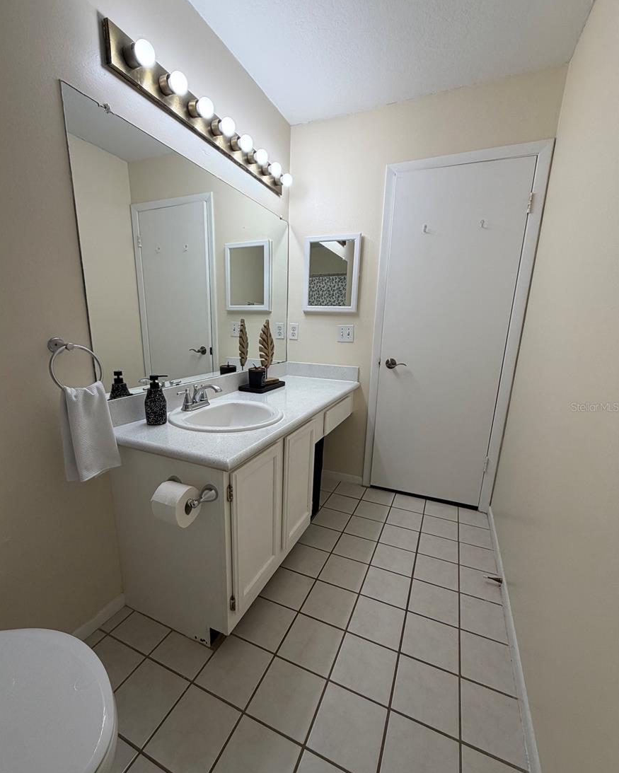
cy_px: 407
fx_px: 343
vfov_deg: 96.7
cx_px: 303
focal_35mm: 15
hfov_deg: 84.1
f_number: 2.2
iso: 64
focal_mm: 2.22
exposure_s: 1/176
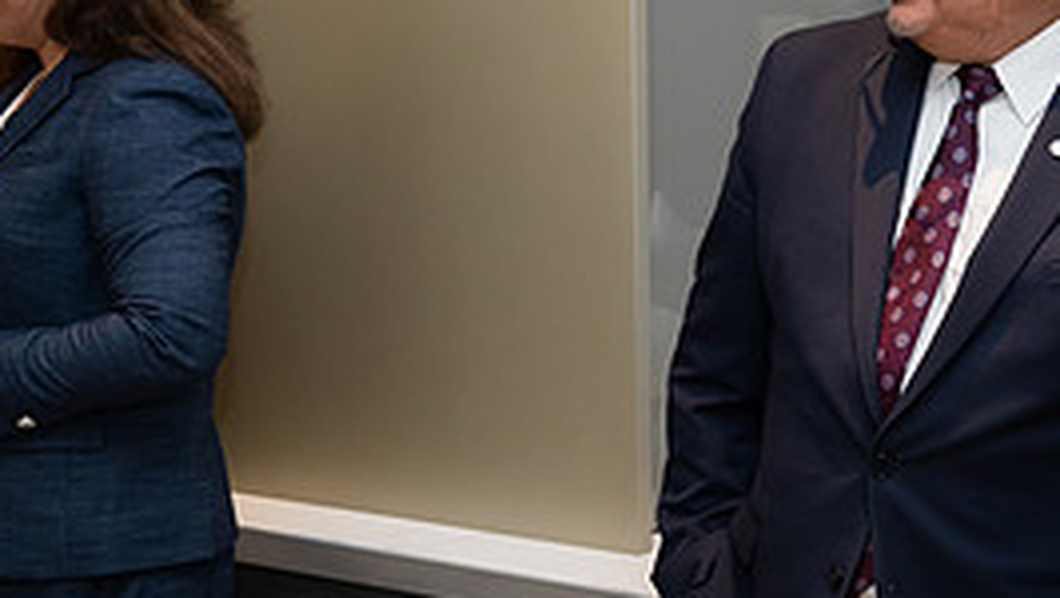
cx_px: 976
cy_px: 259
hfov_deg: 28.5
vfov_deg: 17.0
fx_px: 1997
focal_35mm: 71
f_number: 4.5
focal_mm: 31
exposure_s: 1/160
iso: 640
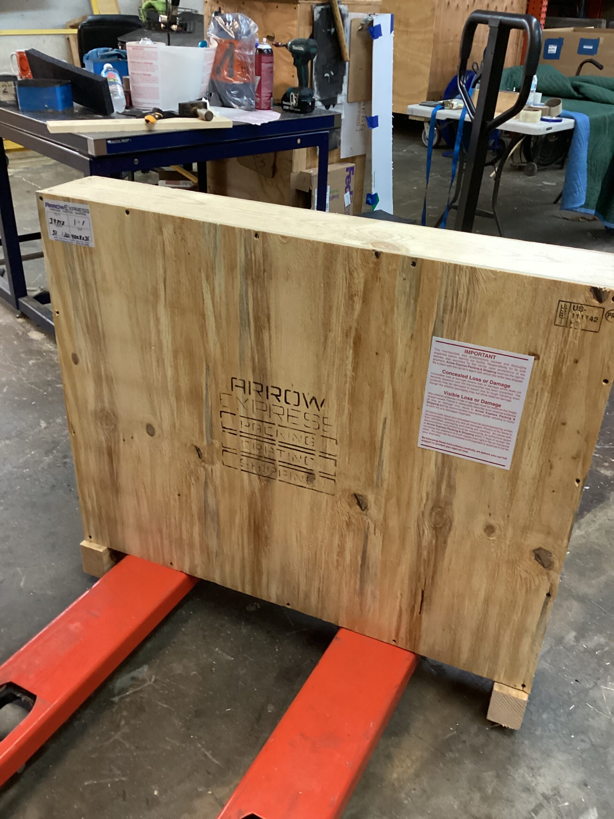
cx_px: 307
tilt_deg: -30.3
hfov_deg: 45.4
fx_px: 733
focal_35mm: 31
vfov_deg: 58.4
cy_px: 410
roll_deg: +0.4
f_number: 2.4
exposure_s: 1/40
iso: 320
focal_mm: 3.3
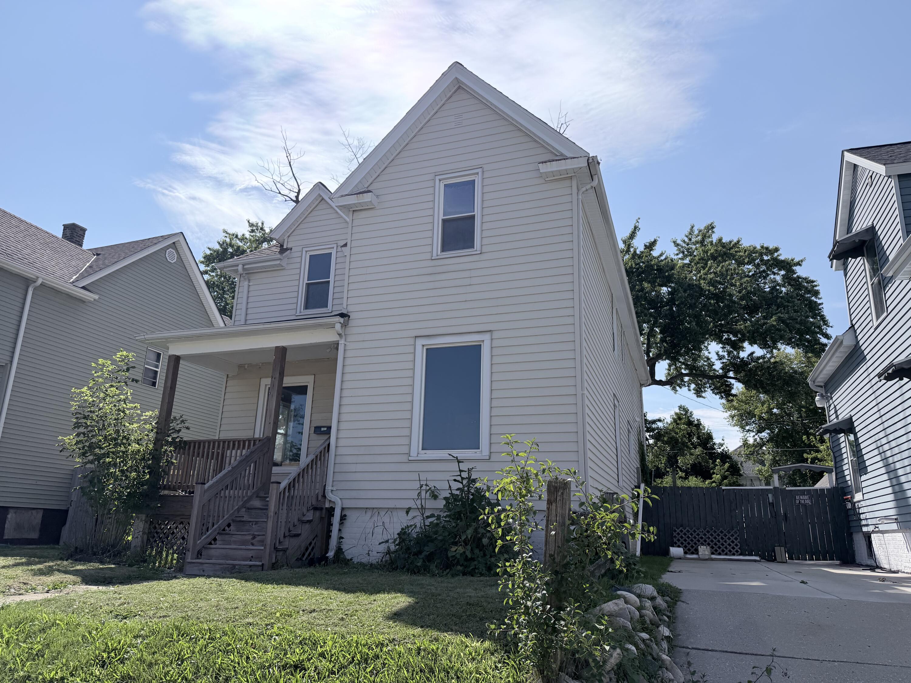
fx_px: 632
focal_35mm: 24
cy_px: 342
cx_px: 456
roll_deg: -1.3
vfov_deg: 56.8
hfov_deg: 71.6
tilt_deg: +15.5
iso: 125
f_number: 1.78
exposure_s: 1/10309
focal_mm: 6.76
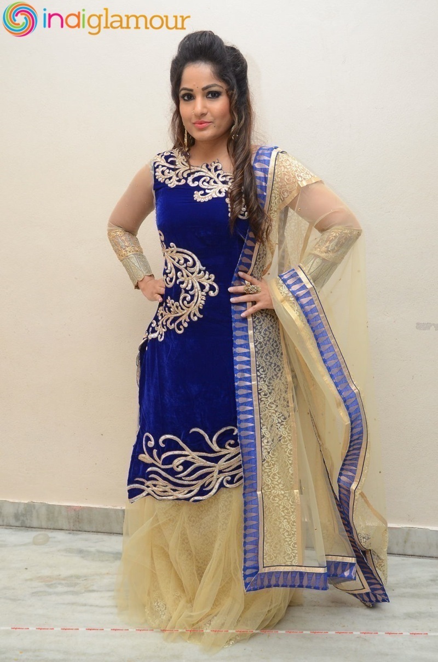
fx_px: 715
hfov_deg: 34.0
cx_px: 219
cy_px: 331
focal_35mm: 39
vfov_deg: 49.7
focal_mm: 26
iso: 1000
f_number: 6.3
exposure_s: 1/100
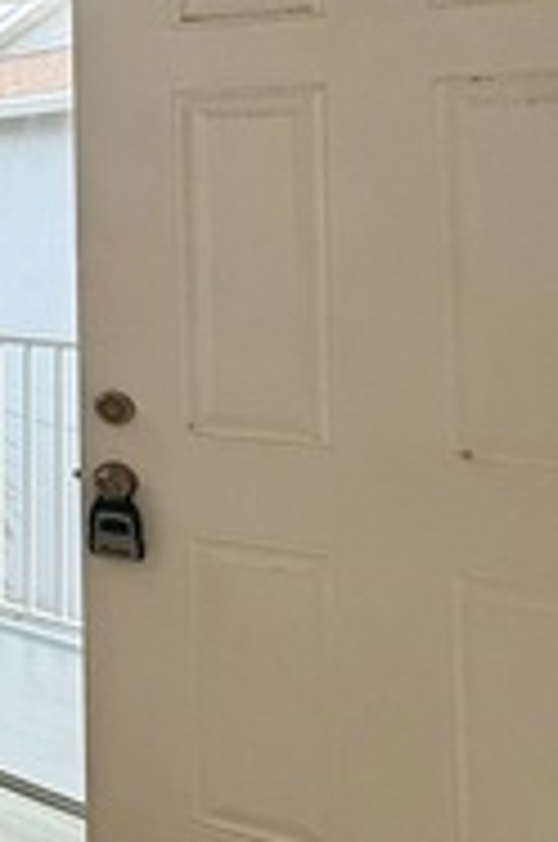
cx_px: -655
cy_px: 180
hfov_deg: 16.6
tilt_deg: +1.7
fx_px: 1213
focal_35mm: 52
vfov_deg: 37.0
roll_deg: -0.8
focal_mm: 2.22
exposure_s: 1/120
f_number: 2.2
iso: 160
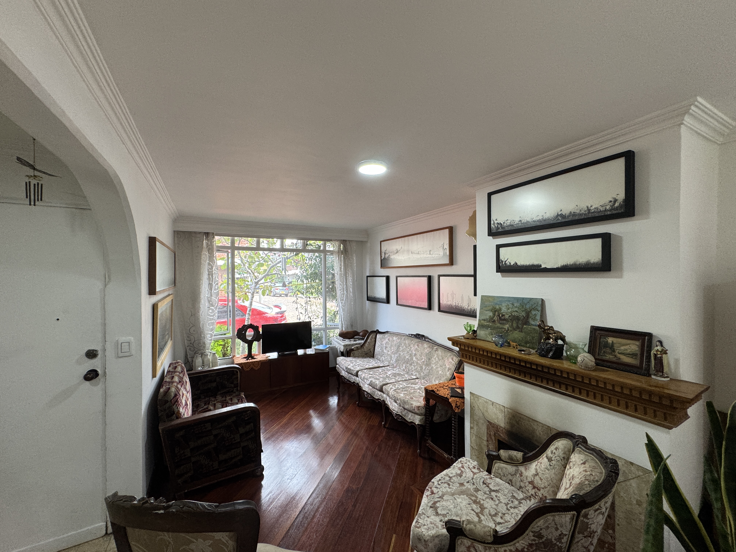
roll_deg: +0.1
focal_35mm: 14
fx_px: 298
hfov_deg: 102.1
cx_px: 368
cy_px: 276
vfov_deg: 85.7
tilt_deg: -0.4
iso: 125
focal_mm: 2.22
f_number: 2.2
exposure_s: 1/120
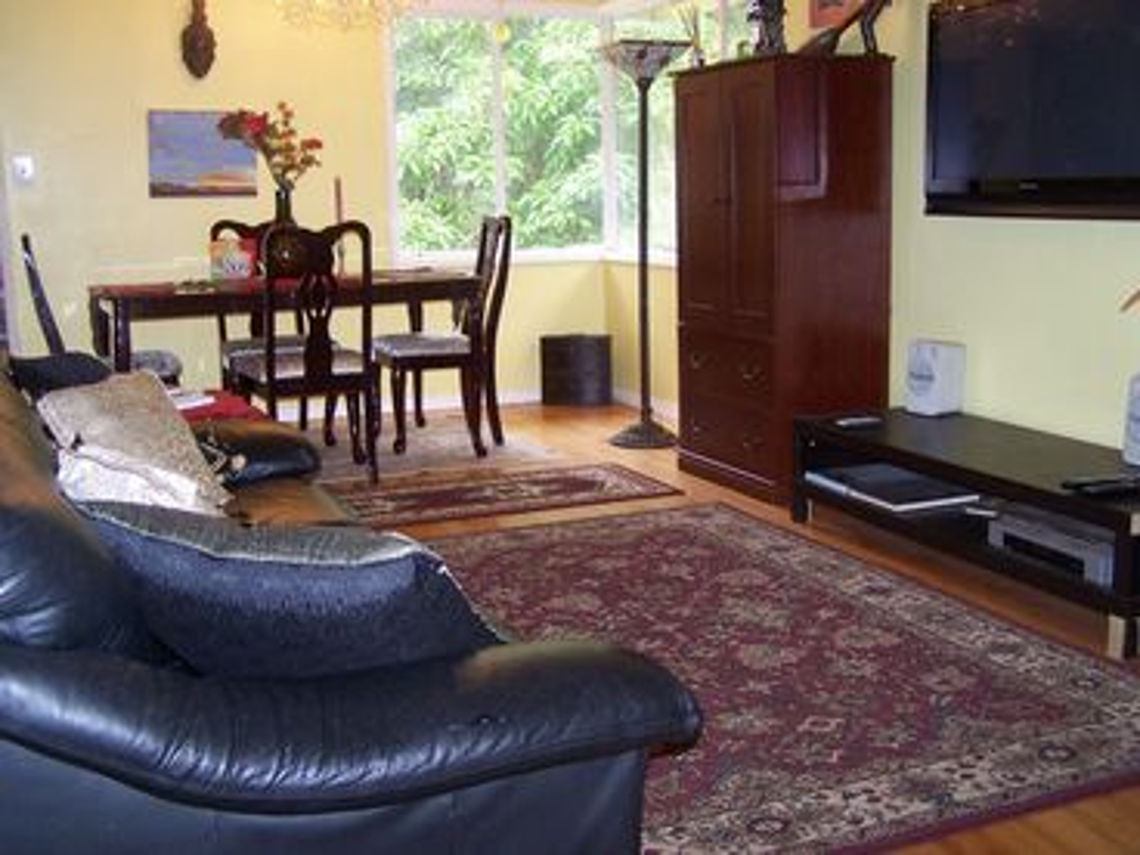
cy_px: 428
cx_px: 570
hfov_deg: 49.0
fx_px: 1251
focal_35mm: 38
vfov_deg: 37.7
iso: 140
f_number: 2.8
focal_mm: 6.3
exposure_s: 1/60
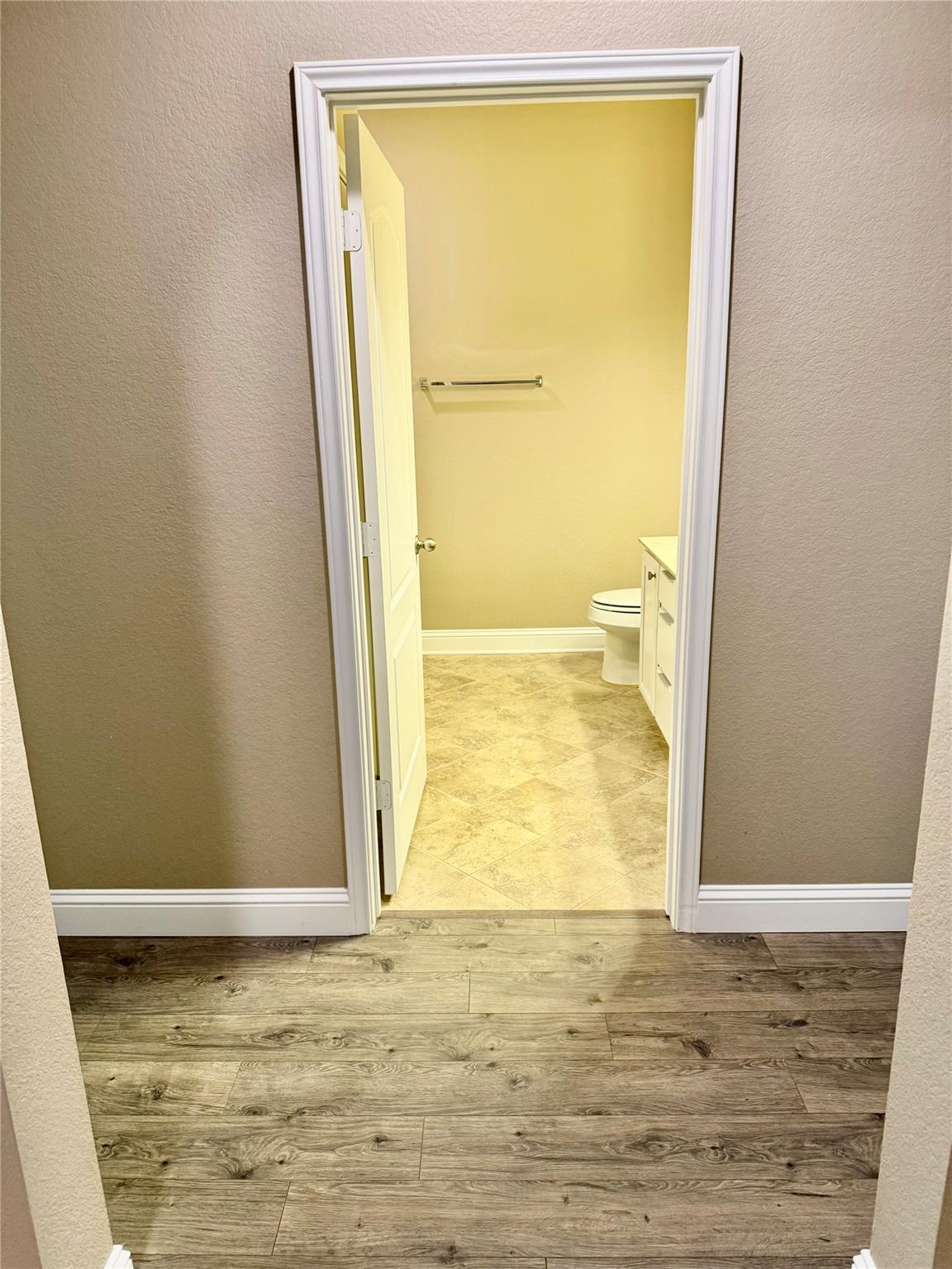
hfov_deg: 56.8
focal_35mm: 24
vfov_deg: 71.6
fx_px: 880
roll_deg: +1.4
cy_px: 634
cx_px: 476
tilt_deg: -14.7
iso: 160
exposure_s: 1/60
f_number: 1.78
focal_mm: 6.76
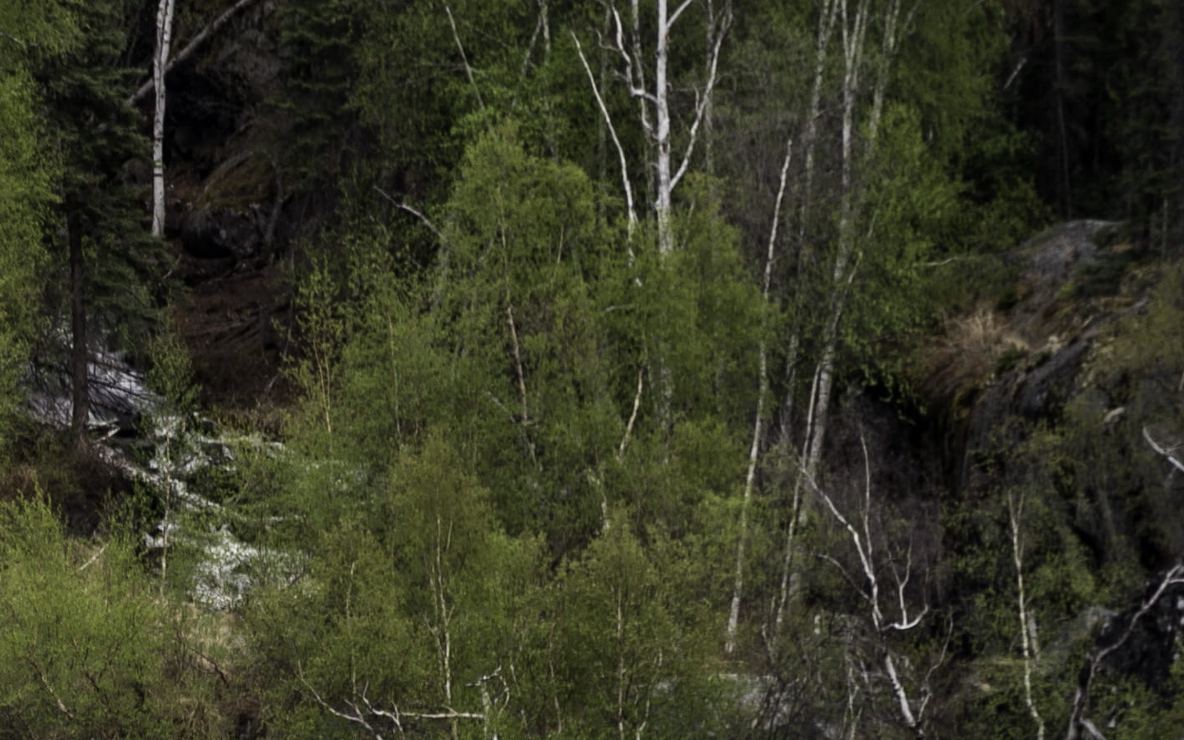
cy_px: 700
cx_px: -1169
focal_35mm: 517
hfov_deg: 4.0
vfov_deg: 2.5
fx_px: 16682
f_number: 5
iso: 100
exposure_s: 1/15
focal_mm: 120
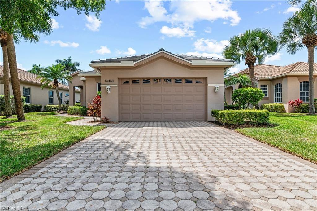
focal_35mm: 21
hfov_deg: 81.2
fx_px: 185
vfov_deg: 59.4
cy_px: 106
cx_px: 158
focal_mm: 21
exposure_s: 1/160
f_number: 10
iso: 320
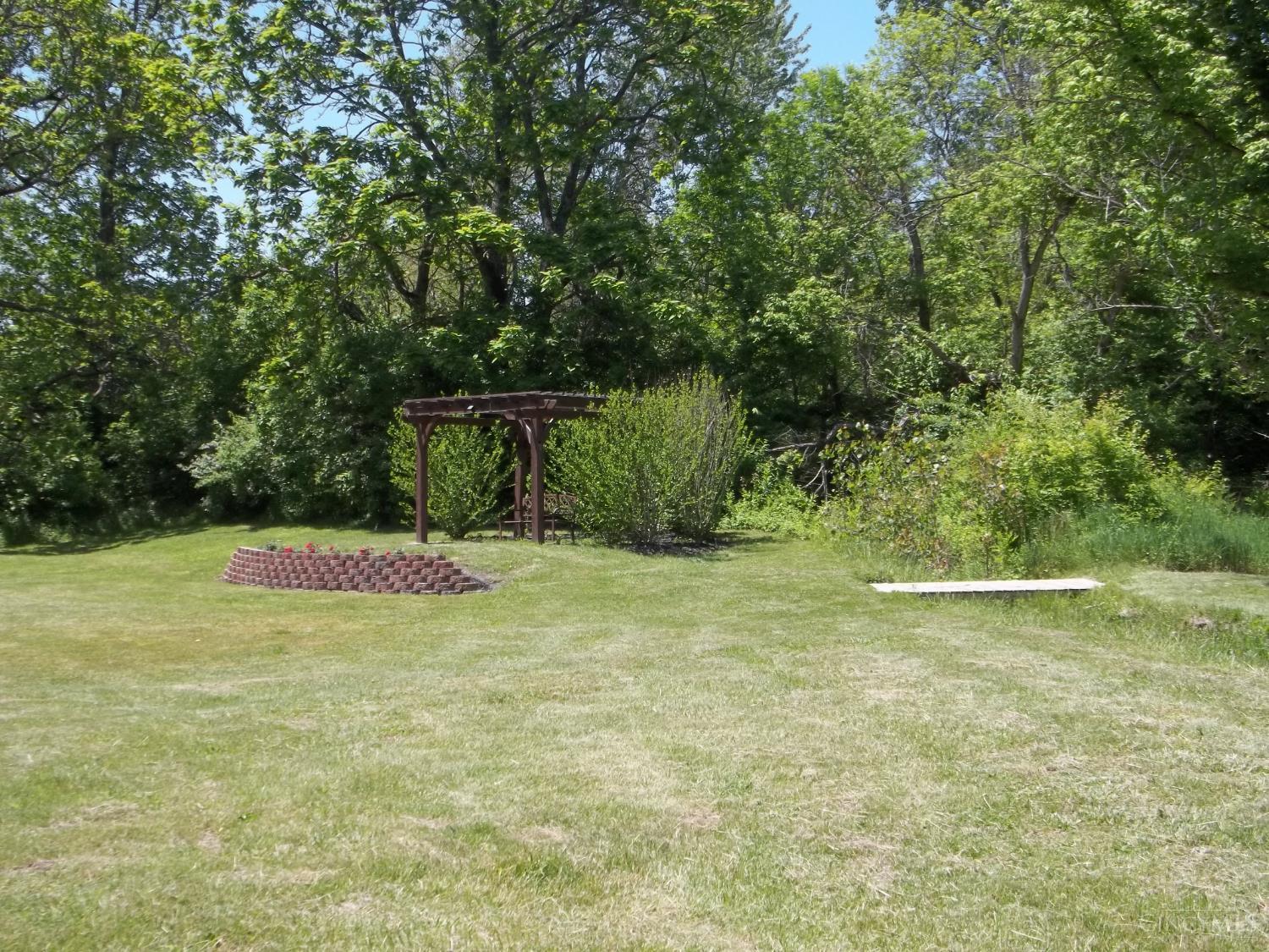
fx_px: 1686
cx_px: 634
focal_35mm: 46
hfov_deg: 41.2
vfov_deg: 31.5
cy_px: 476
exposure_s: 1/500
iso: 64
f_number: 3.7
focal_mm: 8.3
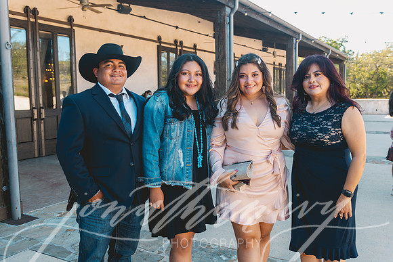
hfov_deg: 54.4
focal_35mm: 35
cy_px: 131
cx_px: 196
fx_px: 382
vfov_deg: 37.9
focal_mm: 35
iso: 200
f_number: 4
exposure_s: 1/160
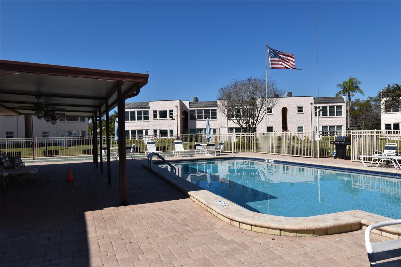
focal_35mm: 27
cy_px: 134
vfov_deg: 47.9
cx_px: 200
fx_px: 301
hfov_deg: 67.4
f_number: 11
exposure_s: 1/500
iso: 200
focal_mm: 18
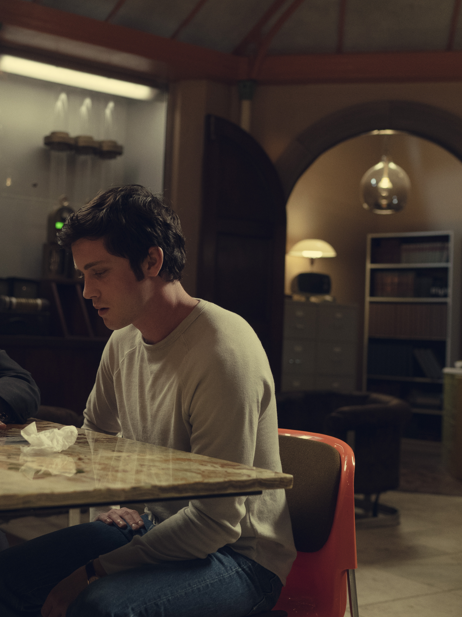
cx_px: 75
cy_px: 306
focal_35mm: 51
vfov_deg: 37.5
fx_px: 908
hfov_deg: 27.8
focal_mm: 35
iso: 3200
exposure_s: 1/160
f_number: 2.8
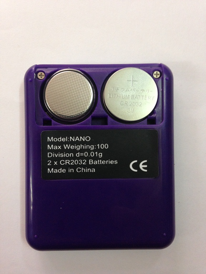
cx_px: 103
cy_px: 137
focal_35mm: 33
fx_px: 262
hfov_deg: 42.9
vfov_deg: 55.4
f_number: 2.4
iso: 125
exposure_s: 1/20
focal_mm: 4.12
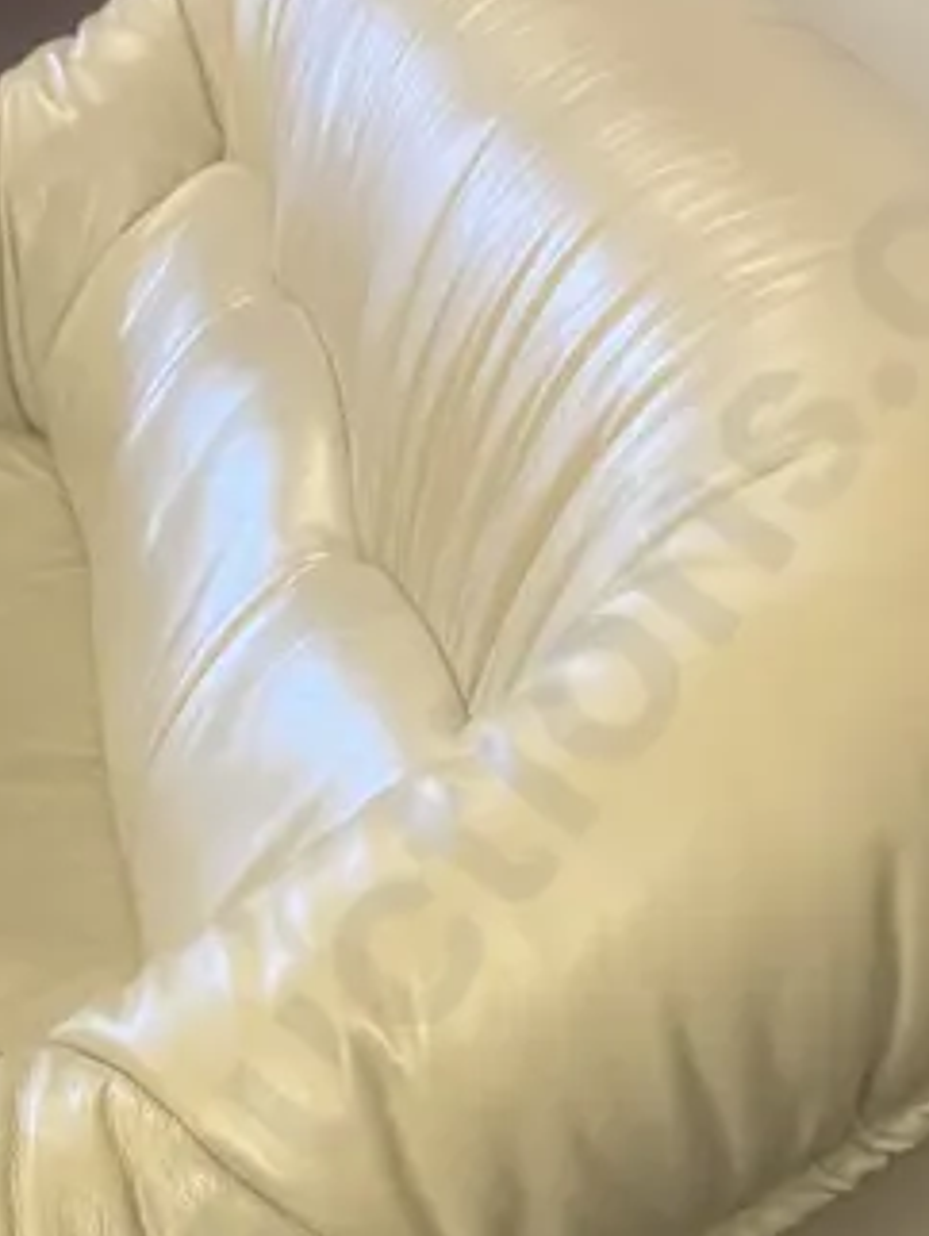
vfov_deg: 20.9
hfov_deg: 16.4
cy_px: 1359
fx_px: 3180
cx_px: 100
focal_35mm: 89
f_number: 1.8
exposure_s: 1/50
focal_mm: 3.99
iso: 200
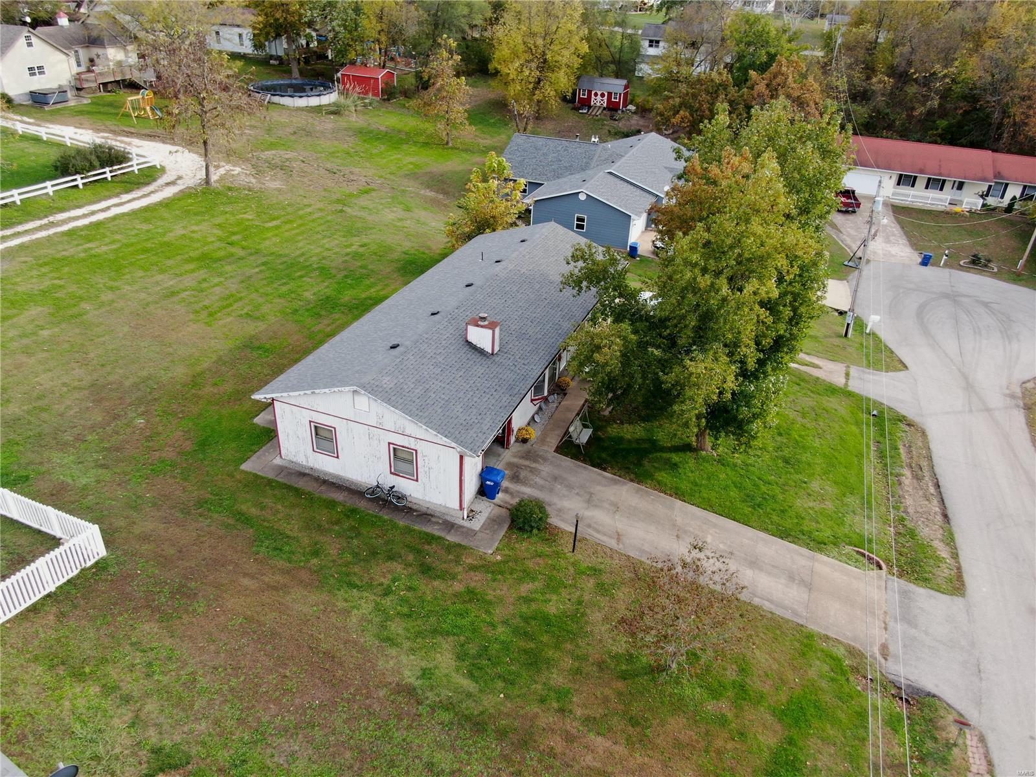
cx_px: 518
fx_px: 718
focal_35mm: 24
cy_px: 388
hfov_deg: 71.6
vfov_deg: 56.8
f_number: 2.8
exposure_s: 1/160
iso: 110
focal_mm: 4.39
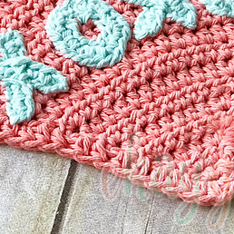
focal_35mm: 125
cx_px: 89
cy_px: 1
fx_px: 956
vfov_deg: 13.8
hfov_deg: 13.9
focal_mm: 6.6
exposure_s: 1/60
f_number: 2.8
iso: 80
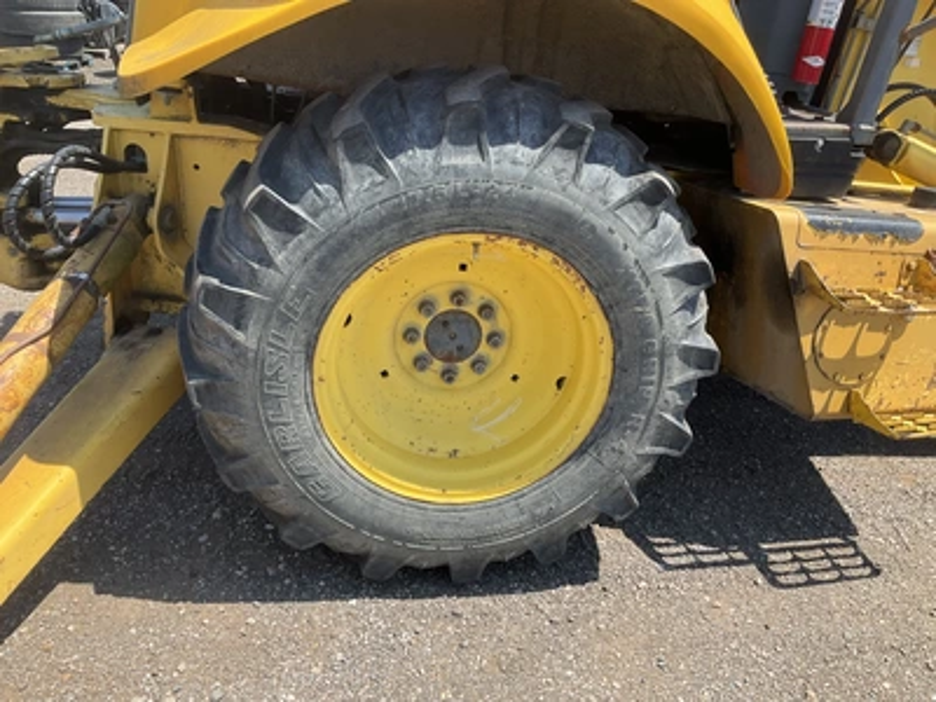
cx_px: 468
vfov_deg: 48.2
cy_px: 351
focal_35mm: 29
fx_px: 784
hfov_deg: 61.7
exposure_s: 1/770
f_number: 1.8
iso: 25
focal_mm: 3
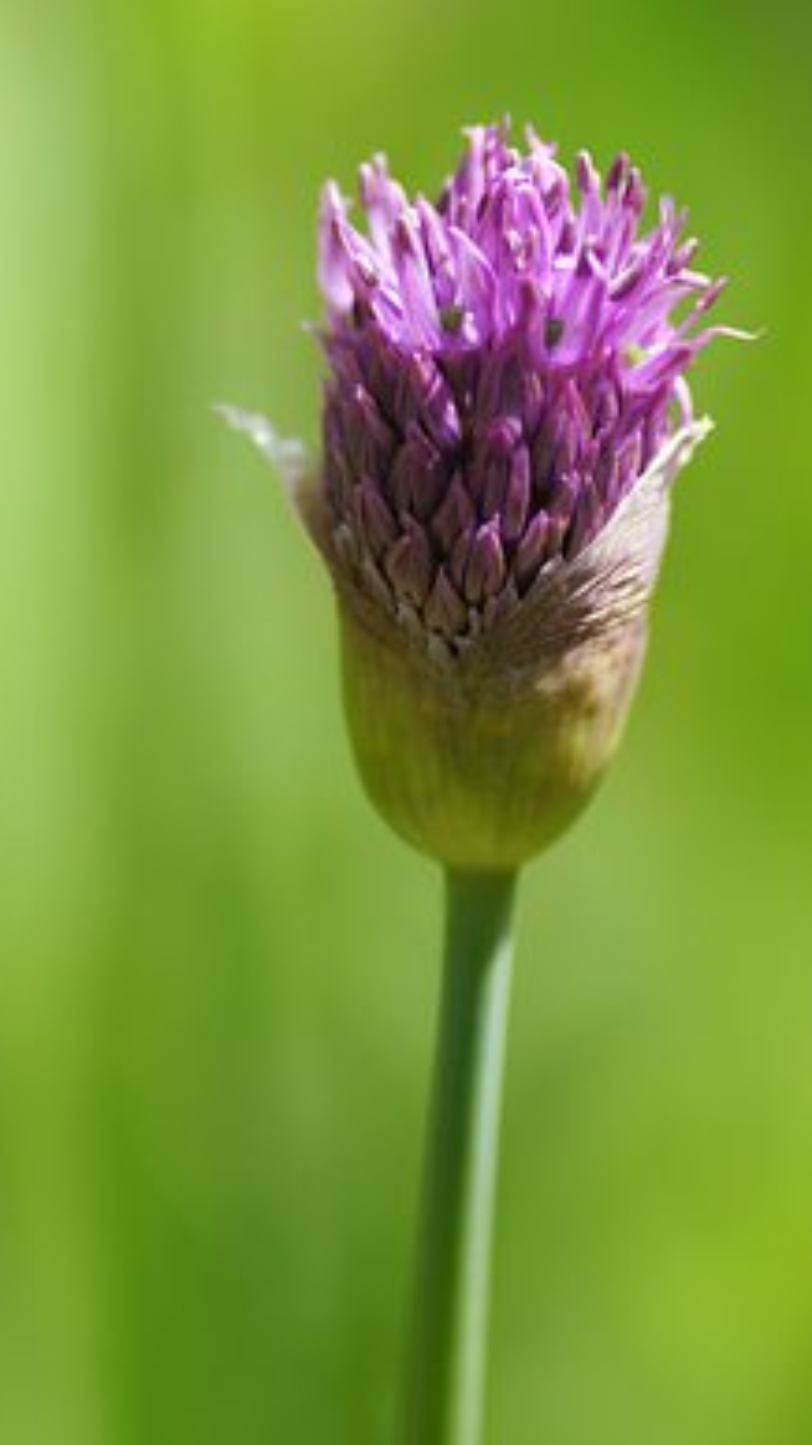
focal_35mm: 280
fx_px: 10715
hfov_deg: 4.3
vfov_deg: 7.7
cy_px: 559
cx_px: 488
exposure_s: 1/1250
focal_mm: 135
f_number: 2.2
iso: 100
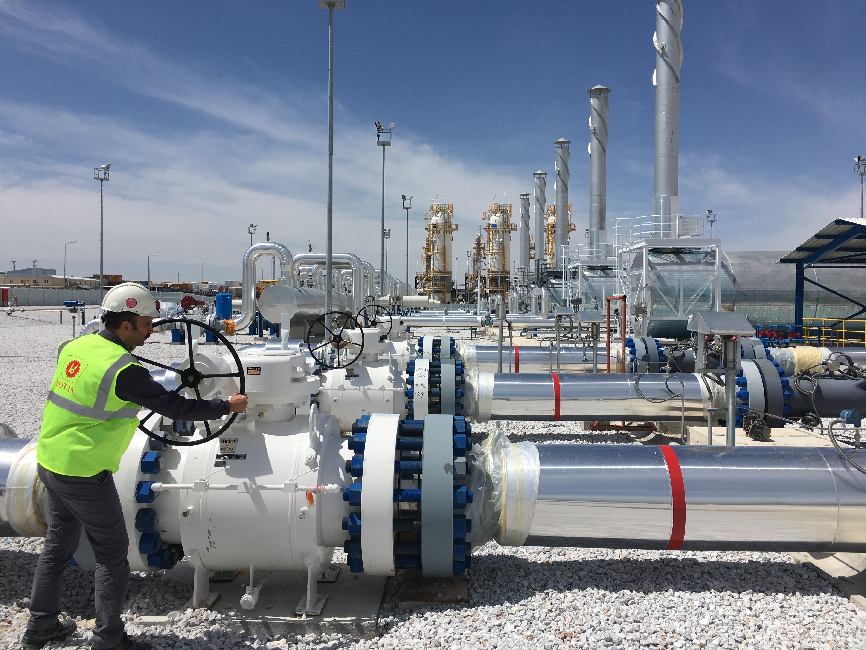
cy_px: 325
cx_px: 433
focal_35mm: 29
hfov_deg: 61.7
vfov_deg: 48.2
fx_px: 726
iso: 25
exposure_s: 1/4049
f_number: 2.2
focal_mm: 4.15
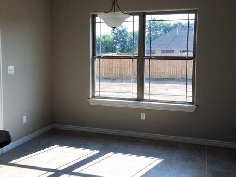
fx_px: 252
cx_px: 128
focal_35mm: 37
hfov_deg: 50.1
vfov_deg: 38.5
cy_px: 73
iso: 32
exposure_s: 1/501
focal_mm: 4.15
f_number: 2.2
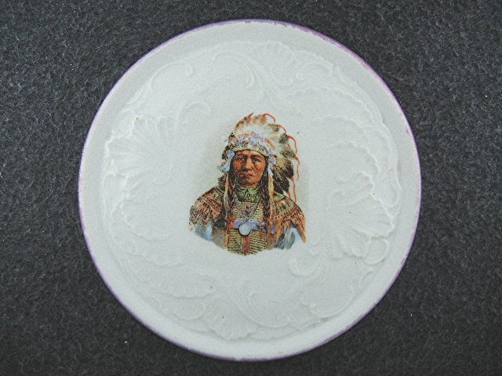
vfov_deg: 46.8
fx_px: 435
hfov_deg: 60.0
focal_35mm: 30
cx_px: 251
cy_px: 188
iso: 200
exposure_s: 1/4.3
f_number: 3.5
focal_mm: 5.4
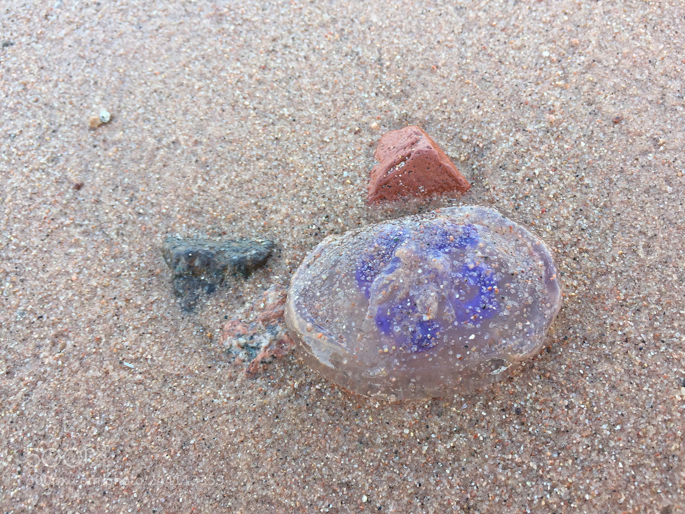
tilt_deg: -67.7
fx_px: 574
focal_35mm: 29
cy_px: 257
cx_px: 342
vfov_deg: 48.2
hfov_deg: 61.7
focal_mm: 4.15
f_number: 2.2
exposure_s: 1/138
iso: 32
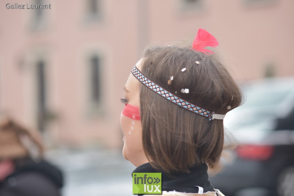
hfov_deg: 14.0
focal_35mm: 147
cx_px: 147
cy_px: 98
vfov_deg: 9.3
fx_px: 1201
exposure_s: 1/160
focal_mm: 98
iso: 320
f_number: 3.2
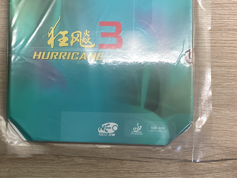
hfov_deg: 31.2
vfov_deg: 23.8
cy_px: 45
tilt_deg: -85.8
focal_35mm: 61
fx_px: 418
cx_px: 61
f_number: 2.4
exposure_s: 1/50
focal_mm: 3.3
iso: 160
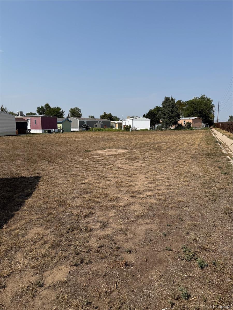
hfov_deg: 56.8
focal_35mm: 24
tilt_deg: -7.1
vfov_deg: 71.6
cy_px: 155
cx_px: 116
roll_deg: +0.0
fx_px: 215
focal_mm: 6.76
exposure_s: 1/6711
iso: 80
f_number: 1.78
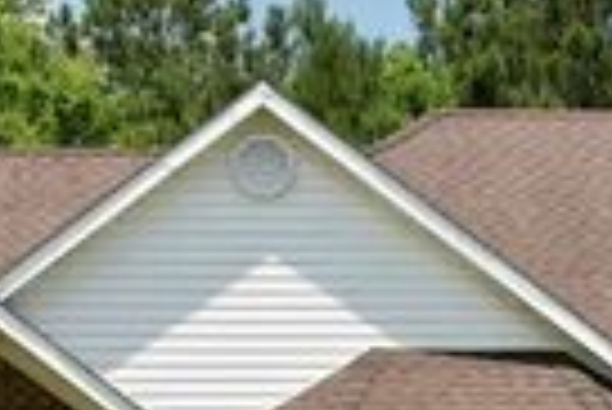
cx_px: 477
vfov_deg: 8.1
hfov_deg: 12.3
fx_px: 2825
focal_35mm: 166
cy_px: 624
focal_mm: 8.38
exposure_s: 1/2000
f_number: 2.8
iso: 100
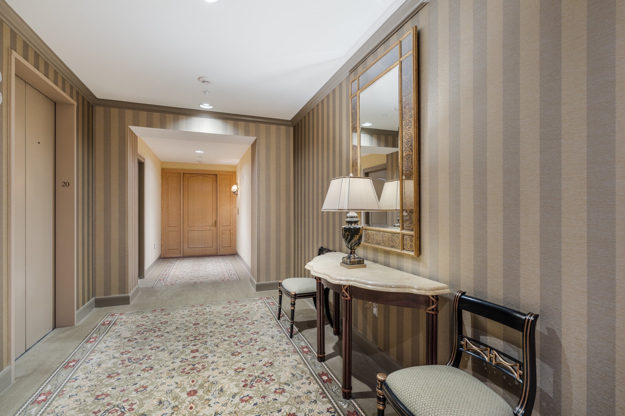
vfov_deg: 73.7
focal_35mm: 16
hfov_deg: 96.7
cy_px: 208
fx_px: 278
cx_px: 312
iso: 100
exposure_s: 1
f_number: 5.6
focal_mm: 16
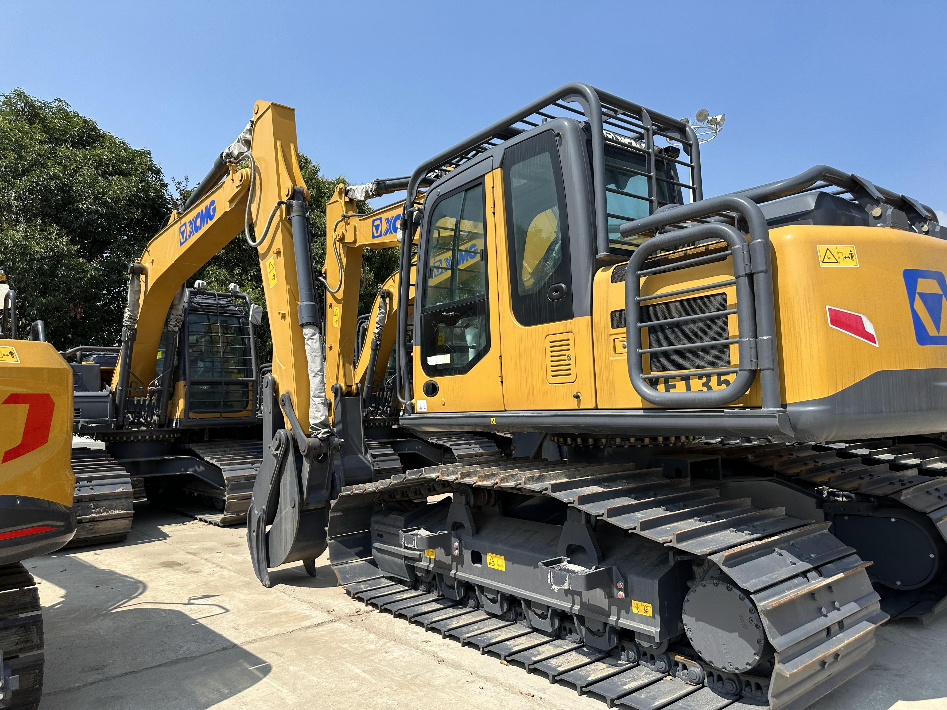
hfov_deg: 71.6
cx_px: 474
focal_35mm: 24
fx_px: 657
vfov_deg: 56.8
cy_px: 355
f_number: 1.78
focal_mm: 6.86
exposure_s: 1/3356
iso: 80
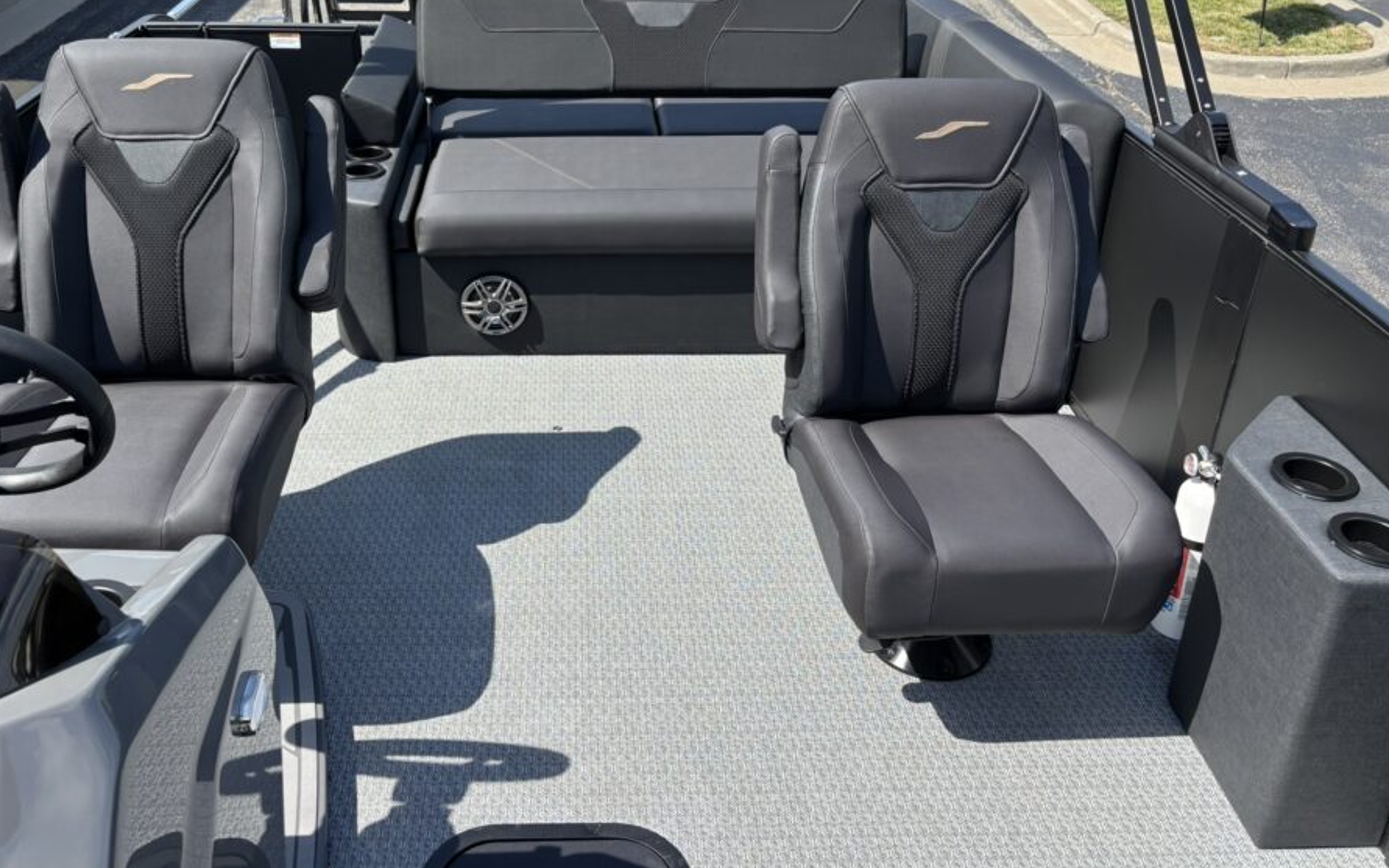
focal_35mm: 33
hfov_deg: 57.8
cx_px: 573
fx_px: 1249
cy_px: 260
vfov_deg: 37.7
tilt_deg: -25.0
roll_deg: +1.4
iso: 50
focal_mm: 5.96
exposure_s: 1/1667
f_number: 1.6
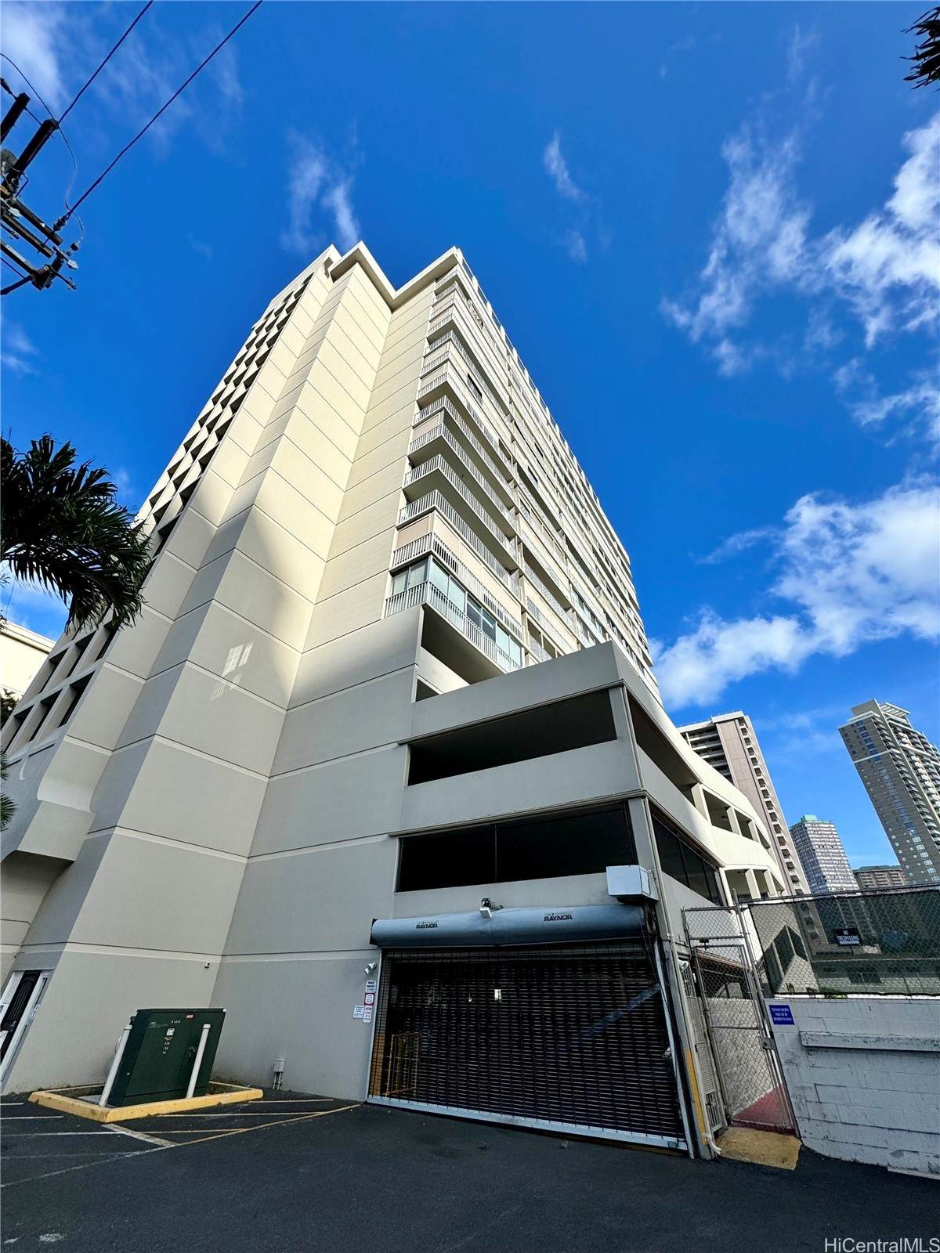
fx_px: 507
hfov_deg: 85.7
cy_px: 626
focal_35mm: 14
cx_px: 470
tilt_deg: +38.7
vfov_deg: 102.1
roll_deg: -1.5
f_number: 2.2
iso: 40
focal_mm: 2.22
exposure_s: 1/2273
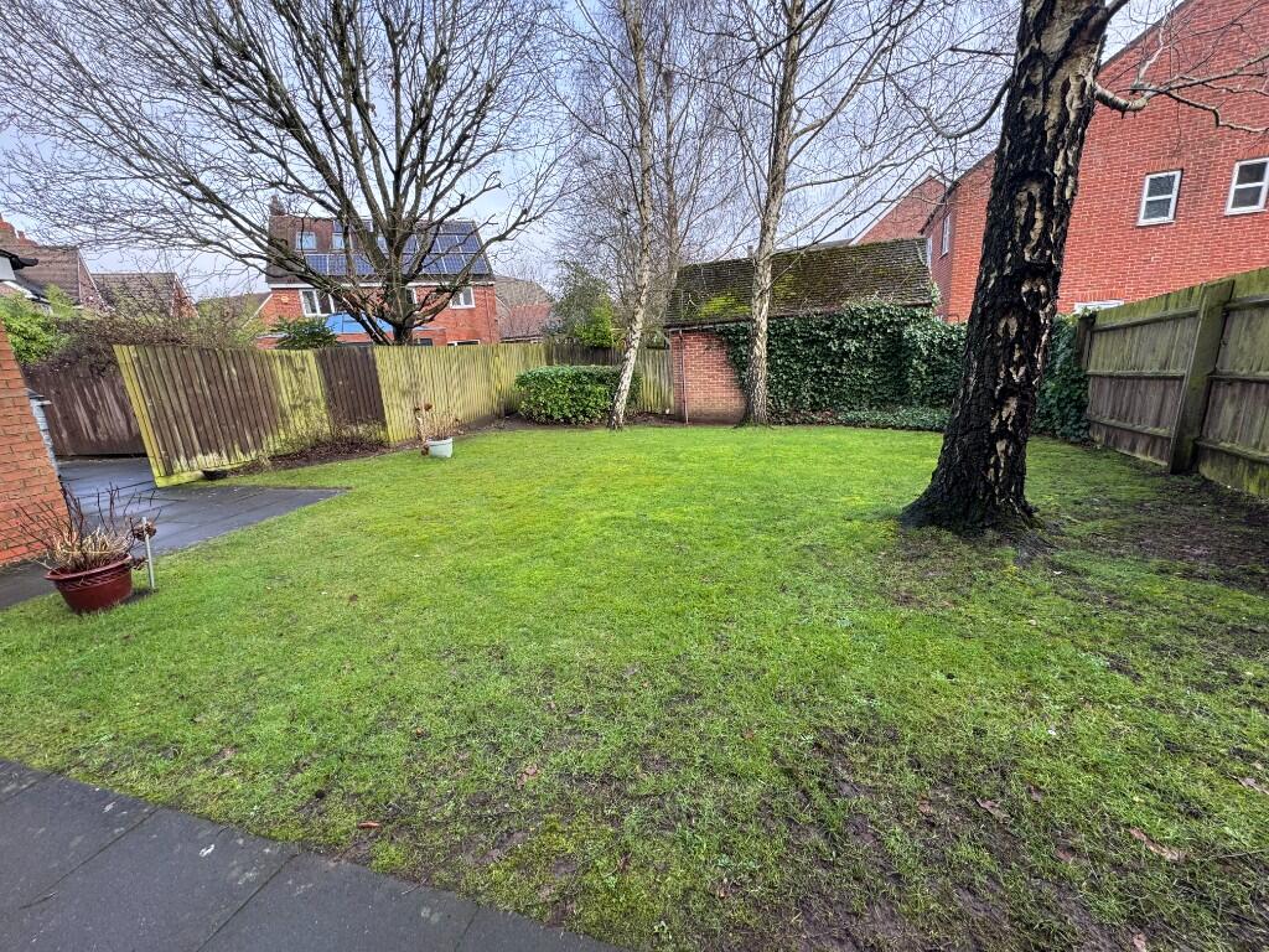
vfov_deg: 85.7
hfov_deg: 102.1
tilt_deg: -14.8
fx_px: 513
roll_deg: +4.1
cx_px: 634
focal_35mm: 14
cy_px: 476
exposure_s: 1/130
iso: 40
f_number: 2.2
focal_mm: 2.22
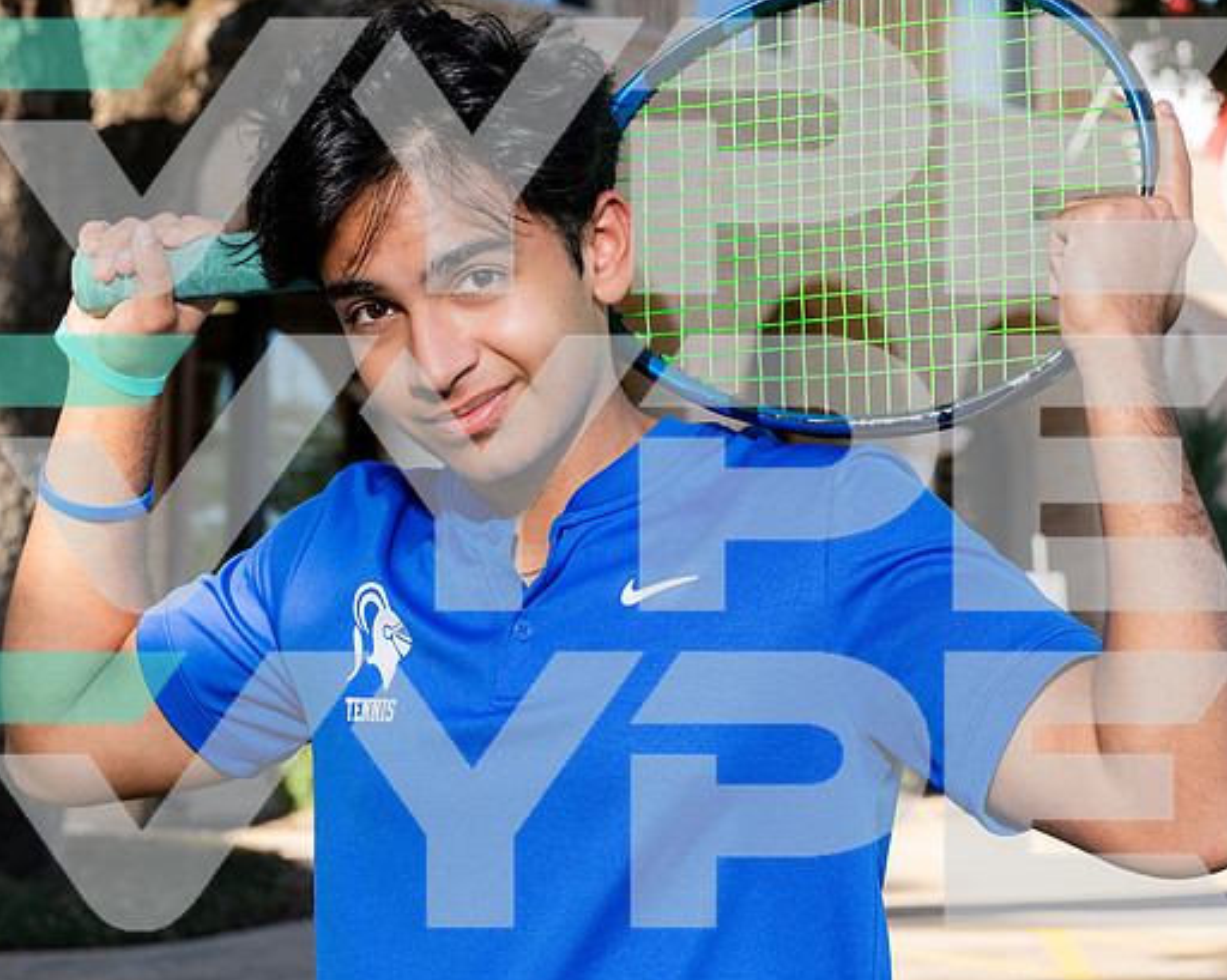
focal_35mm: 92
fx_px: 3339
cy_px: 505
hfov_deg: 20.8
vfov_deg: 16.7
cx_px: 619
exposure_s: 1/250
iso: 250
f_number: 8
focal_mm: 70
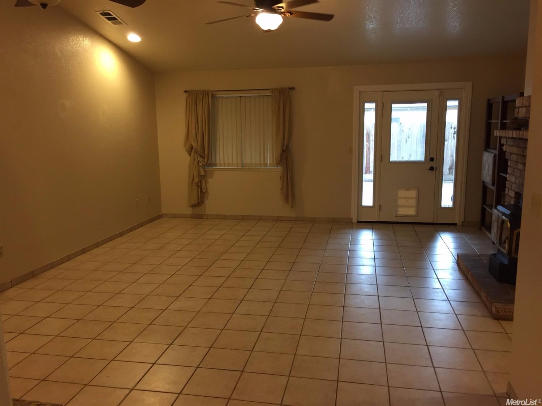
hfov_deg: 61.7
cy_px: 203
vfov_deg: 48.2
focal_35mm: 29
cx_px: 271
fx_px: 454
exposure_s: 1/30
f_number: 2.2
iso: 100
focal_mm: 4.15
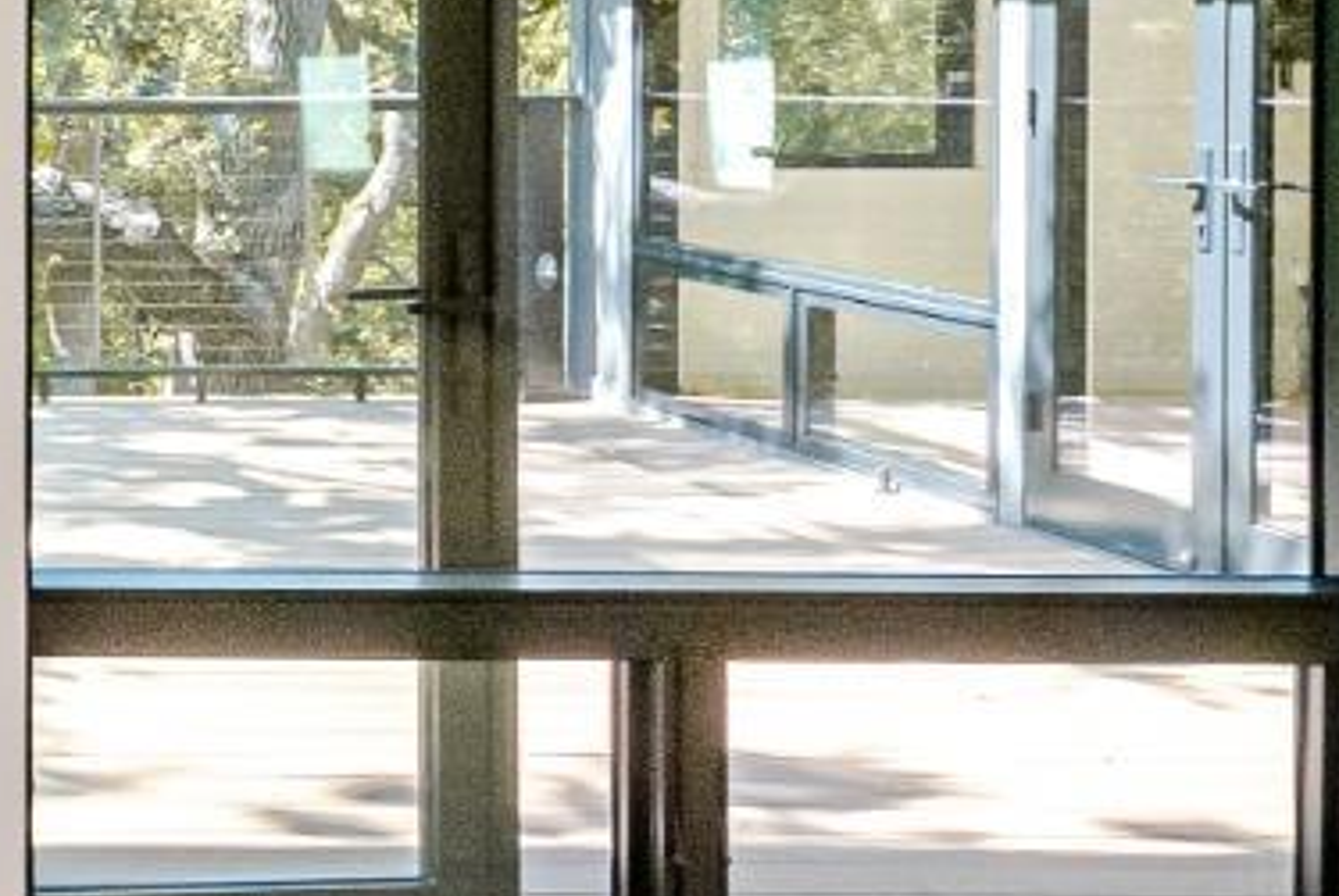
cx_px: -650
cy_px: -7
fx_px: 2234
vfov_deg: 21.8
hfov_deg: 25.5
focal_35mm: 60
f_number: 5.6
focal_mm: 10
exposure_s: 1/500
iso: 400
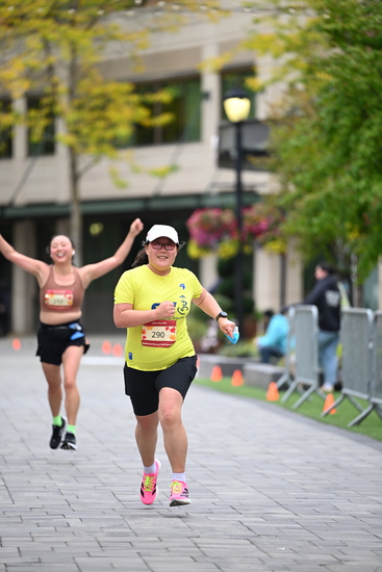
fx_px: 3181
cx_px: 191
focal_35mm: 200
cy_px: 286
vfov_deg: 10.3
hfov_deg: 6.9
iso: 640
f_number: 2.8
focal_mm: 200
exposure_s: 1/1600
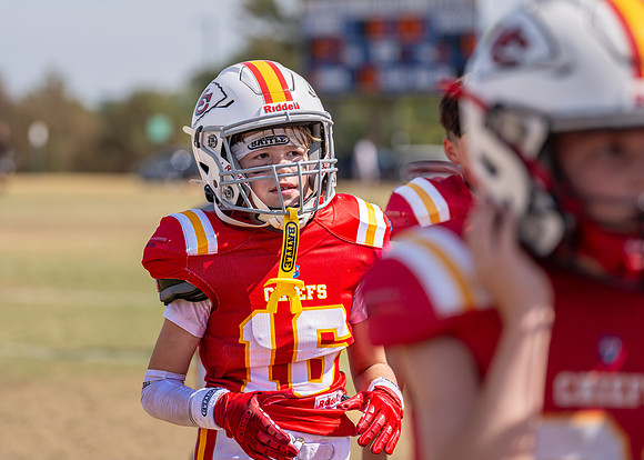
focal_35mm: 140
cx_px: 273
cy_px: 191
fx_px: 2559
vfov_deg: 10.3
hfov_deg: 14.3
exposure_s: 1/2000
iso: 100
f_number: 2.8
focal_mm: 110
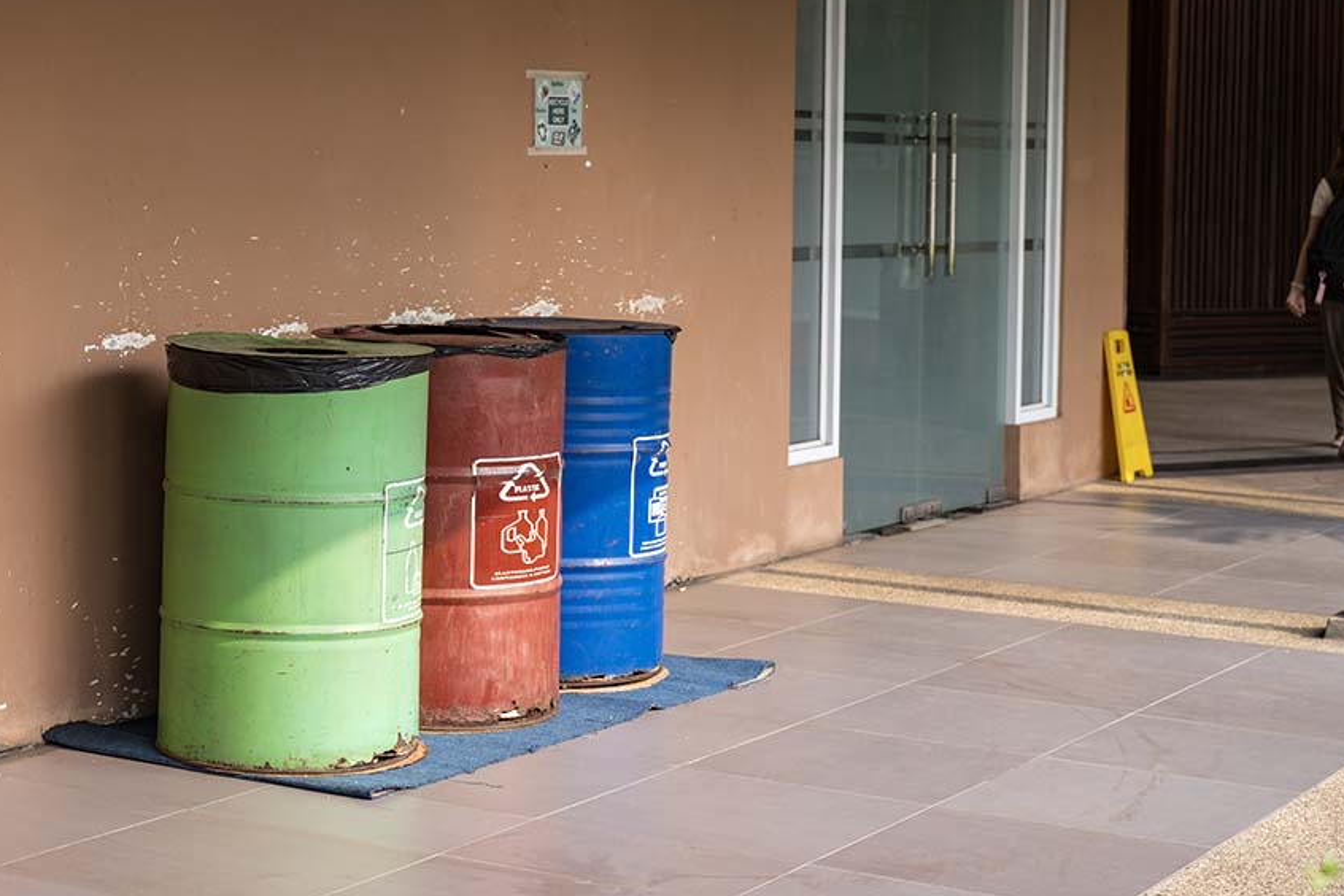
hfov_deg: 33.9
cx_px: 753
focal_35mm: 59
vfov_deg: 23.0
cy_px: 415
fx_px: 2202
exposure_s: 1/400
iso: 220
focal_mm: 52
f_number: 4
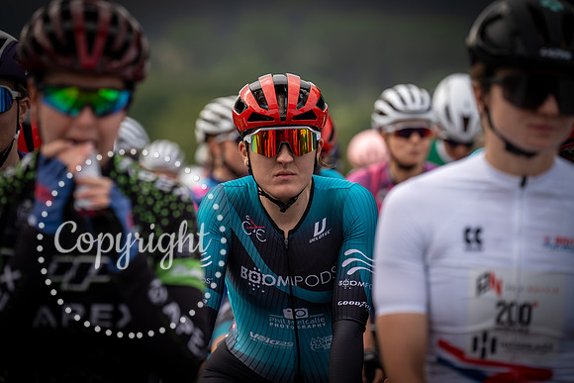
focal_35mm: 197
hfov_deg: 10.4
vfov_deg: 7.0
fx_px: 3142
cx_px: 287
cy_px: 192
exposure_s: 1/800
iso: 200
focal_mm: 197
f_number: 4
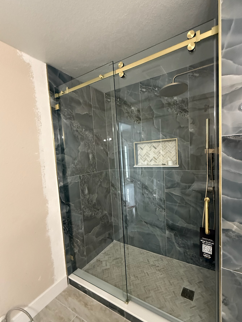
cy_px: 168
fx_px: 149
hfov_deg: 78.0
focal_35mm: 16
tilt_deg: -3.7
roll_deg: +3.2
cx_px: 130
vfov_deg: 94.4
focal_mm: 2.22
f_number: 2.2
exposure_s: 1/60
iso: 800
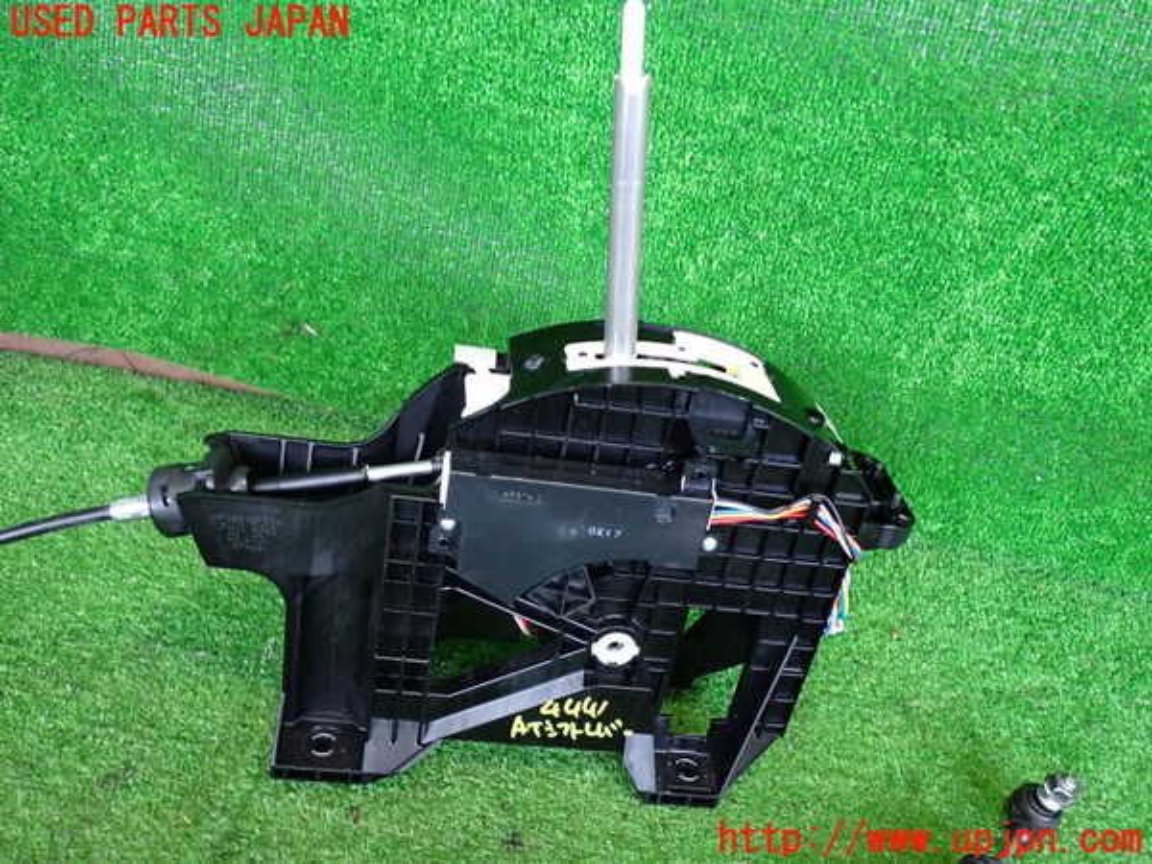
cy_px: 432
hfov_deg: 60.0
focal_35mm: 30
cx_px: 576
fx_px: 998
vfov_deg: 46.8
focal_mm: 5.4
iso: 640
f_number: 2.3
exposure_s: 1/30
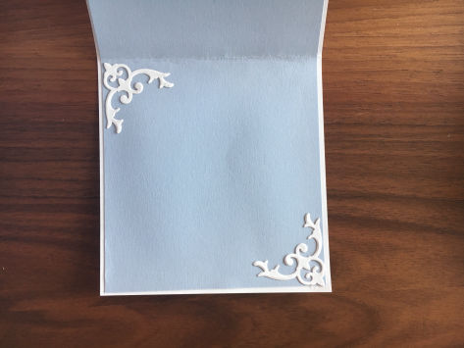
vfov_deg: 48.2
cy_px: 174
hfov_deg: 61.6
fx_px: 389
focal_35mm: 29
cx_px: 232
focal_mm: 4.15
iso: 125
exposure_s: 1/33
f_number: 2.2
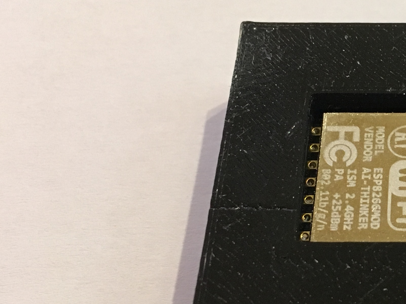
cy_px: 183
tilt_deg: -60.9
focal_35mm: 73
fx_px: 856
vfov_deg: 20.1
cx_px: 507
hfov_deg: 23.9
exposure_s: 1/33
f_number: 2.2
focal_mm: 4.15
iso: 200
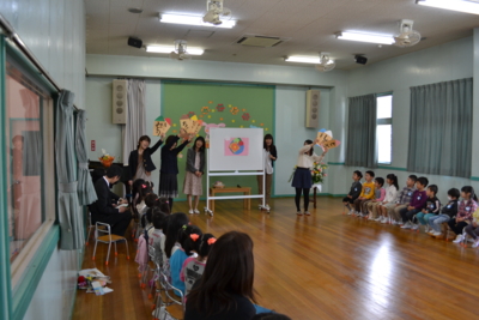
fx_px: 399
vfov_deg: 43.6
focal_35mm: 30
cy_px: 160
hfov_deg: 61.9
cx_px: 240
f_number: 4.5
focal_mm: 20
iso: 400
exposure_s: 1/80
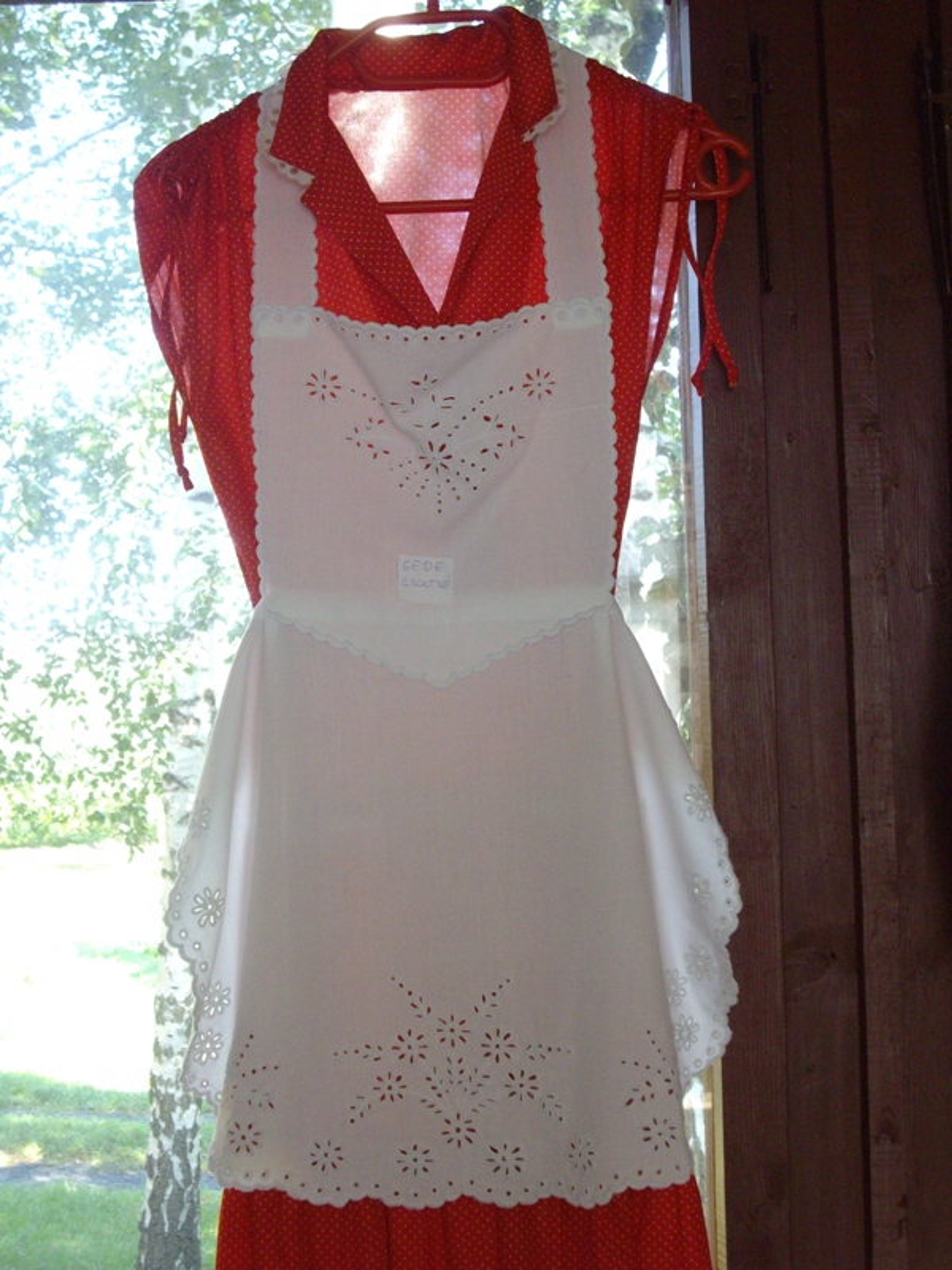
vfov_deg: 35.5
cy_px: 635
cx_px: 476
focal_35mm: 54
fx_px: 1980
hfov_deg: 27.0
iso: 263
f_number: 3.4
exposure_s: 1/60
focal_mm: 9
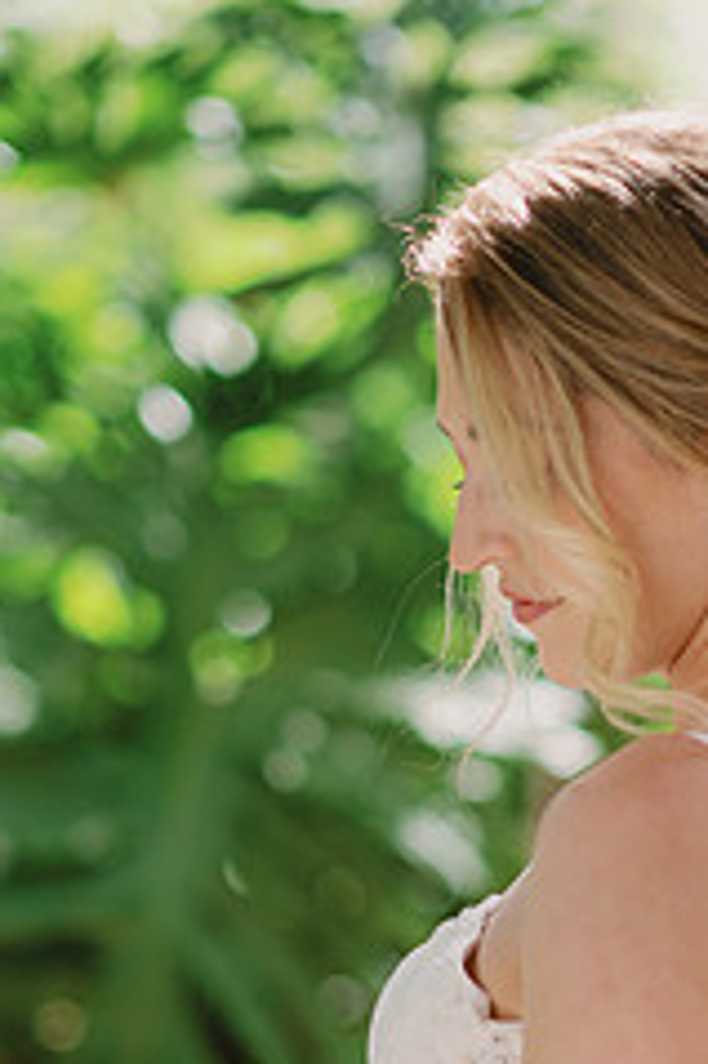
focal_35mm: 160
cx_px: 639
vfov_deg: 12.7
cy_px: 984
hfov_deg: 8.5
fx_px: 4726
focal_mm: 85
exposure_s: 1/1250
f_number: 2
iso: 160
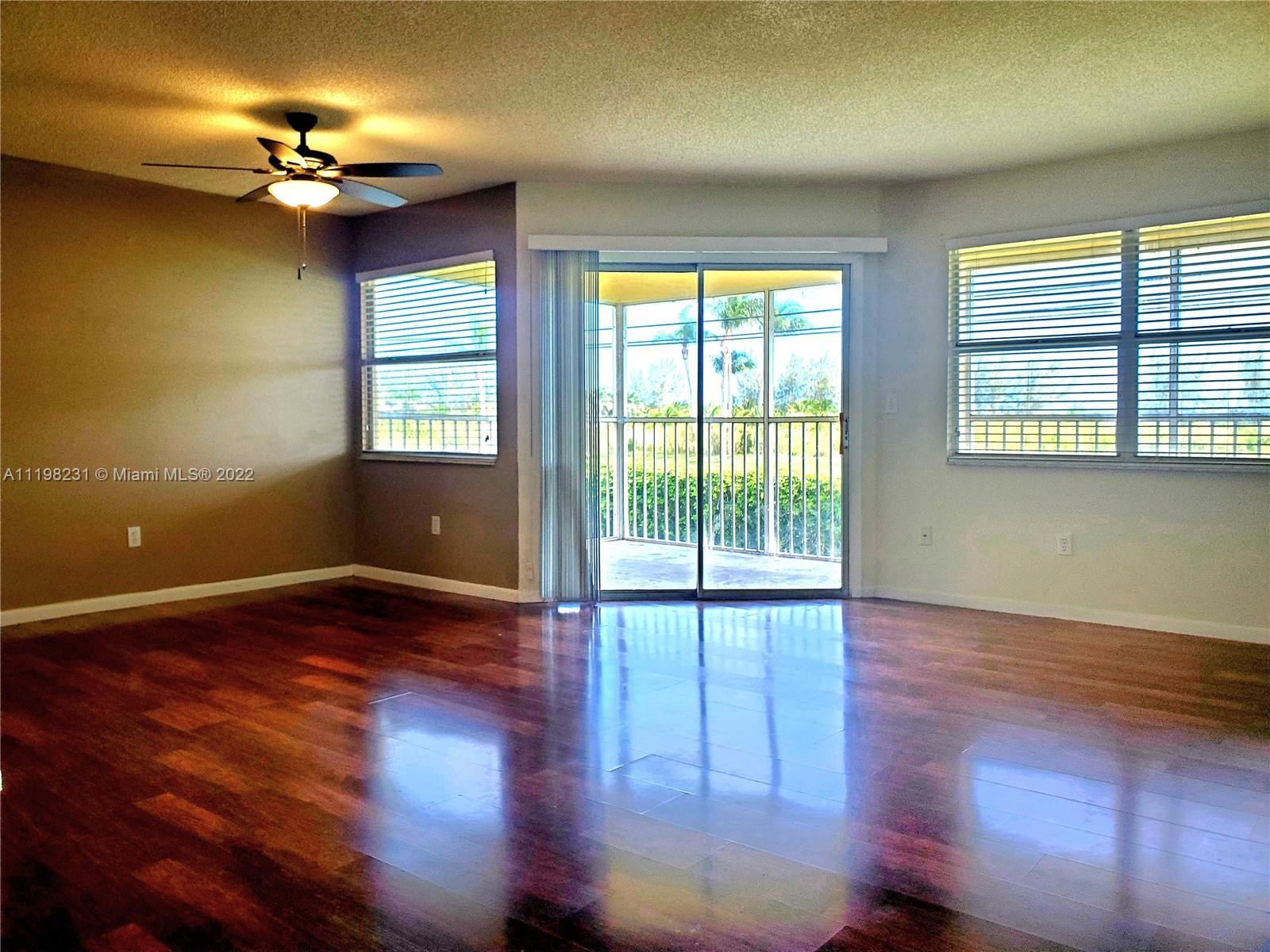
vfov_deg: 53.1
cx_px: 635
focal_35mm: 26
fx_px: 954
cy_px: 476
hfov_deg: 67.3
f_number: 2.4
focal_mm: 4.3
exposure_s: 1/120
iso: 250
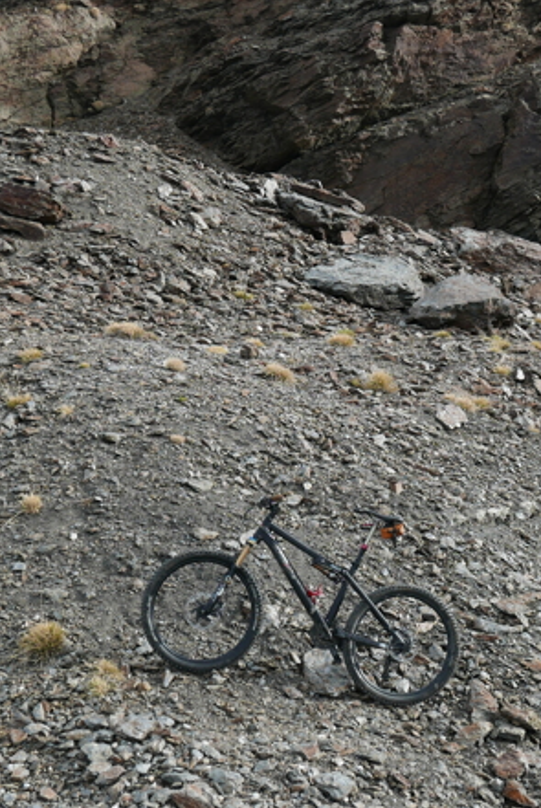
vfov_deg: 34.4
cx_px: 337
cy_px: 350
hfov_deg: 23.4
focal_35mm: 58
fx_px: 1304
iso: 200
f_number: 5.6
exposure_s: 1/400
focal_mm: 14.4
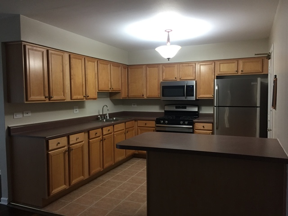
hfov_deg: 61.7
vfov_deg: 48.2
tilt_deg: -2.6
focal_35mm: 29
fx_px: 241
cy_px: 108
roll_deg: +1.0
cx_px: 144
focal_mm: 4.15
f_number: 2.2
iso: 160
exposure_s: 1/30
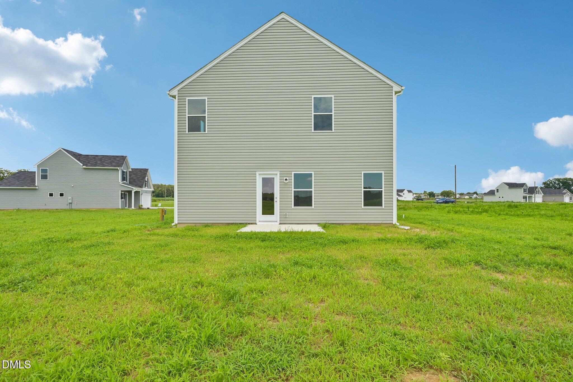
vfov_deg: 70.4
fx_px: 271
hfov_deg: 93.3
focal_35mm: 17
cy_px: 191
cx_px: 286
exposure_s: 1/640
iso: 100
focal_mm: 17
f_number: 8
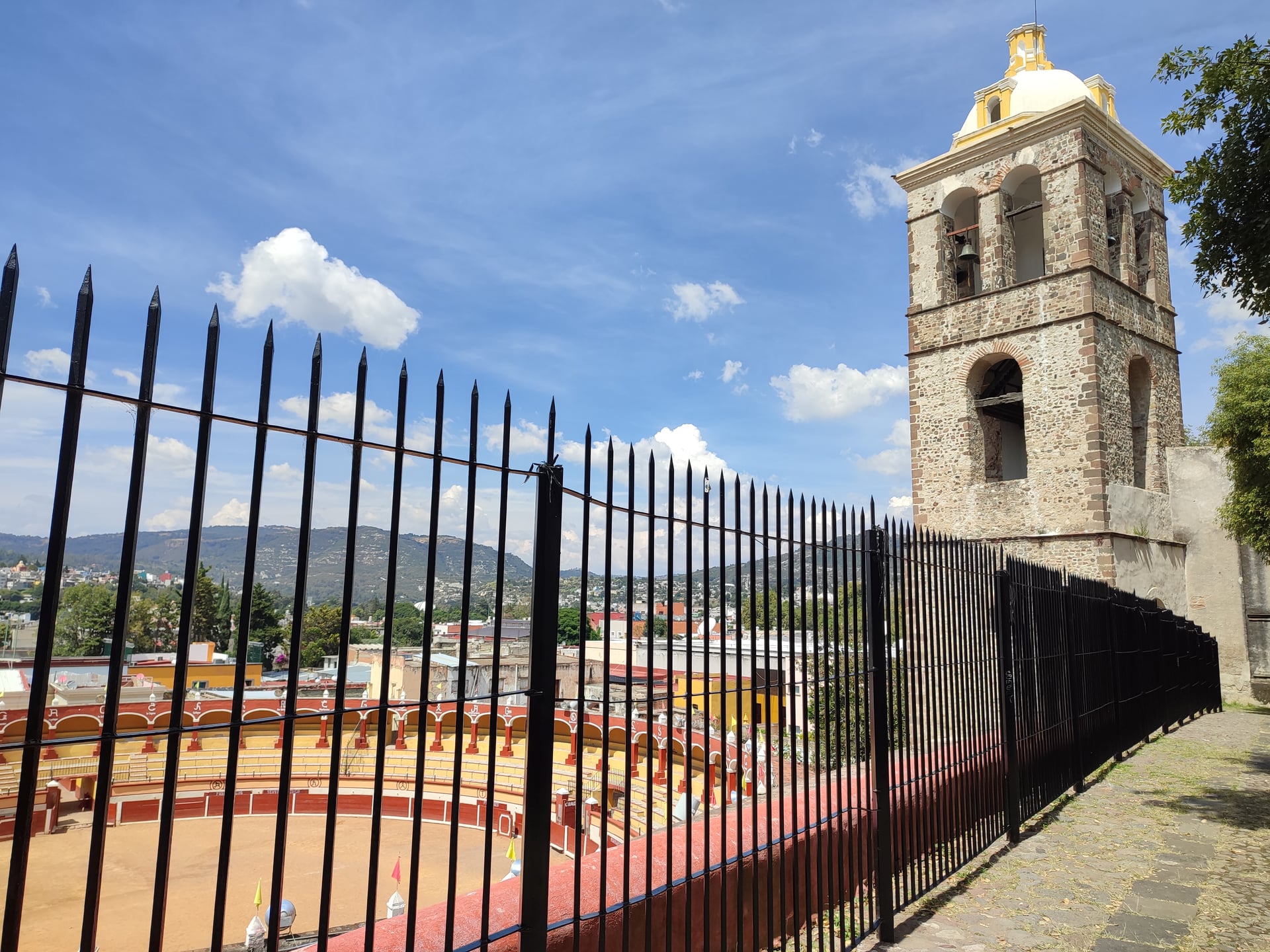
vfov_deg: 56.8
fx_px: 881
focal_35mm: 24
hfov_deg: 71.6
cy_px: 476
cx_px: 635
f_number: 1.89
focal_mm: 5.89
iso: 50
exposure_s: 1/680
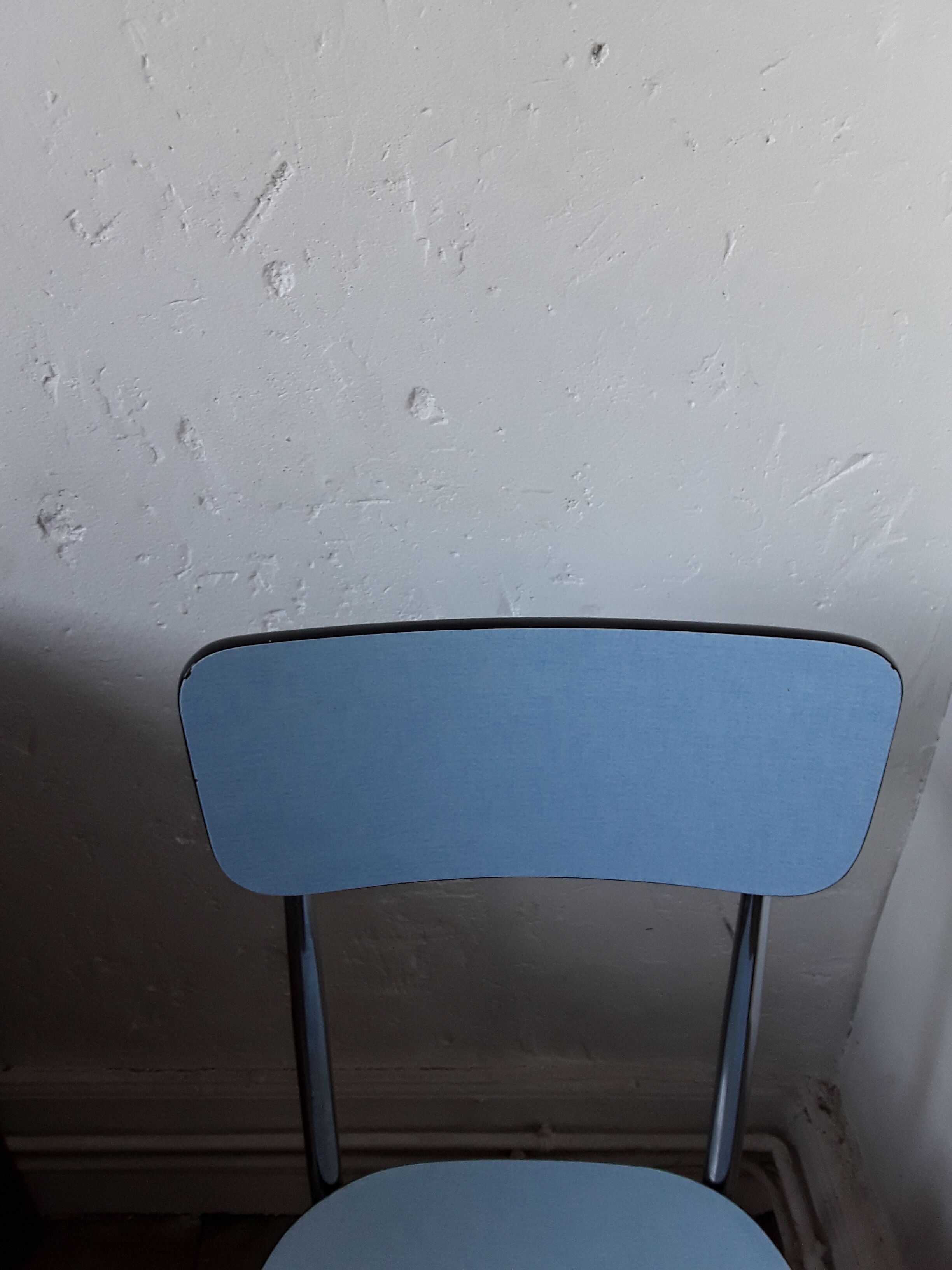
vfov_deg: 65.3
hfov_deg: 51.4
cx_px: 476
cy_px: 635
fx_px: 990
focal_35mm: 27
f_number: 1.9
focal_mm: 2.91
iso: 50
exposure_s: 1/33
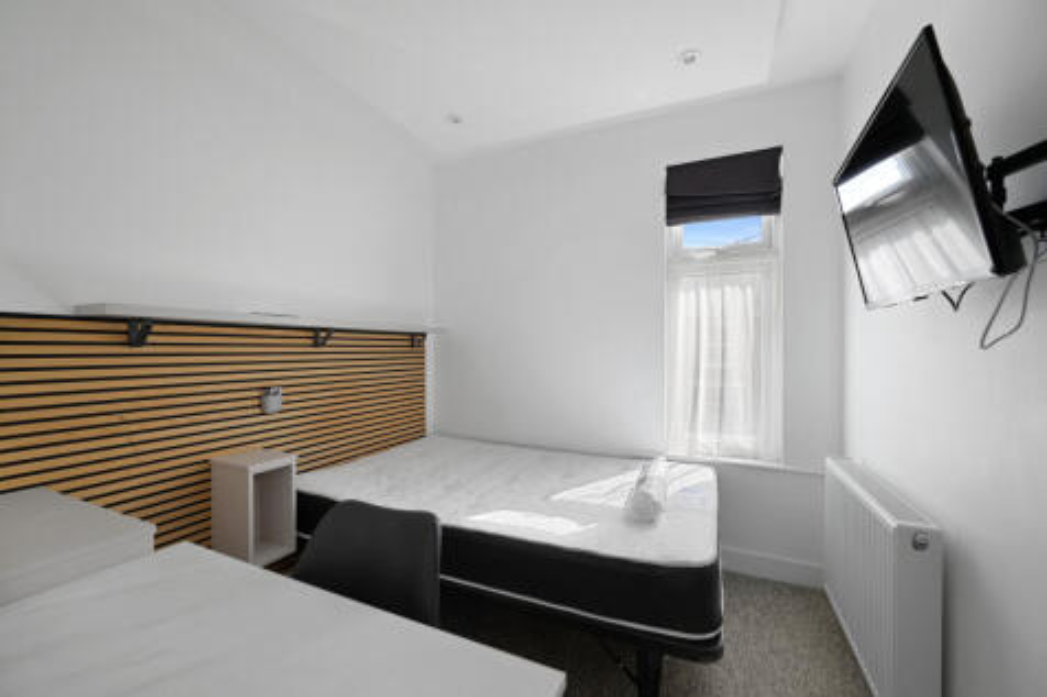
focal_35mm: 14
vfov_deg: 81.2
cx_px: 524
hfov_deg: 104.3
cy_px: 348
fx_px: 407
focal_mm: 14
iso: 100
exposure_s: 1/20
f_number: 7.1
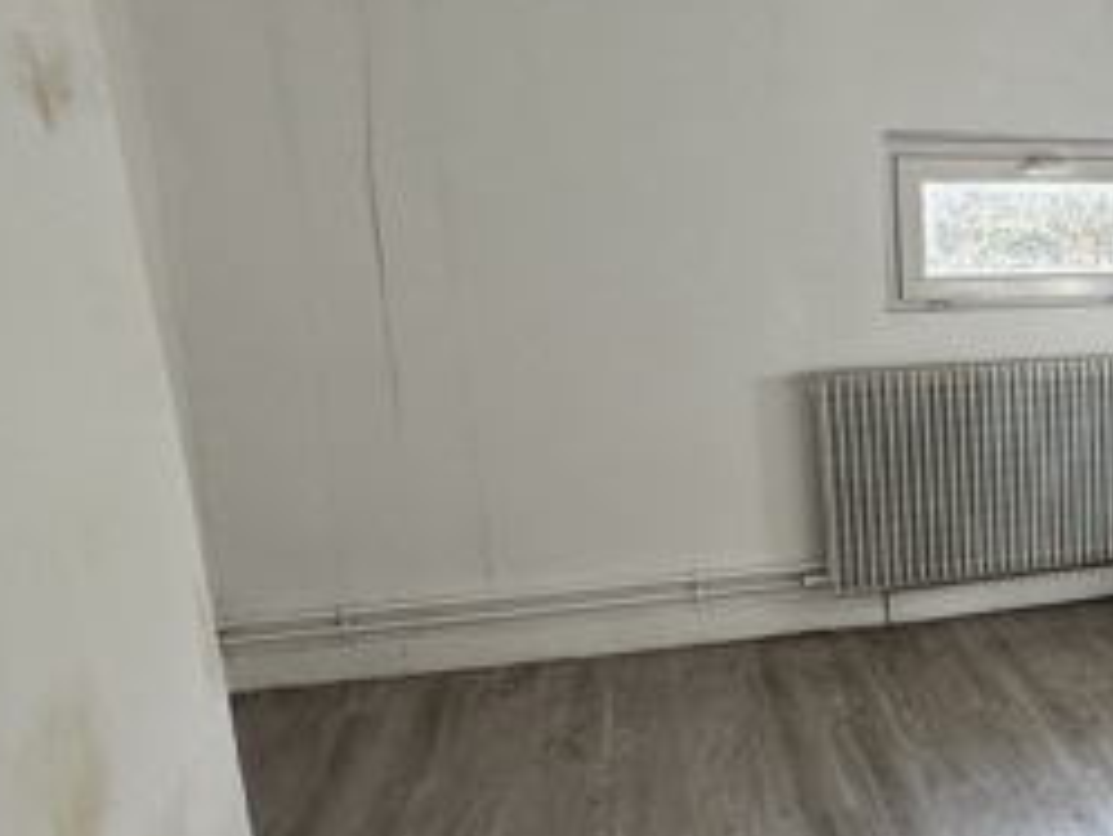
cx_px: 1336
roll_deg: -0.6
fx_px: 1448
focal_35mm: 45
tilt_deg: -10.5
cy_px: 425
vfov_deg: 32.2
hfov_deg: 33.9
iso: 80
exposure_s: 1/99
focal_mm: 2.22
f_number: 2.2
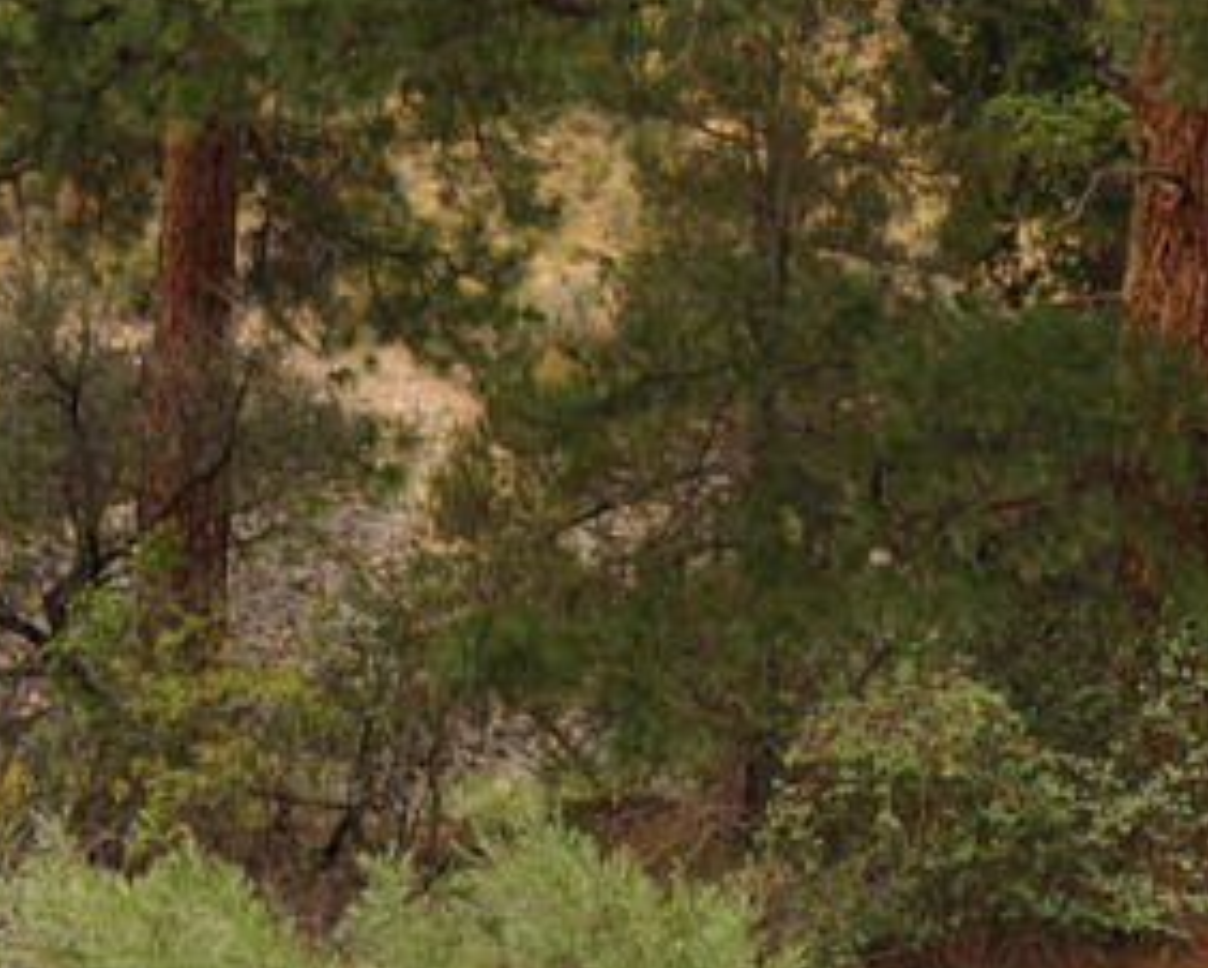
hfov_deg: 19.2
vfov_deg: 16.6
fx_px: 3327
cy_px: 475
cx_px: 1521
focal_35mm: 93
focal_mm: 35
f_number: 5
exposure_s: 1/80
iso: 320
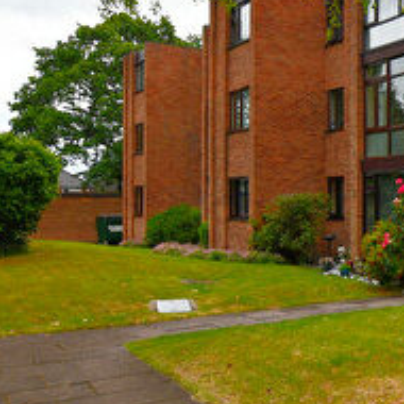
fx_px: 621
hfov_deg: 28.9
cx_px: 534
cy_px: 197
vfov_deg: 36.1
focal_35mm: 47
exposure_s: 1/250
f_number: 8
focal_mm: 10
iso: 200
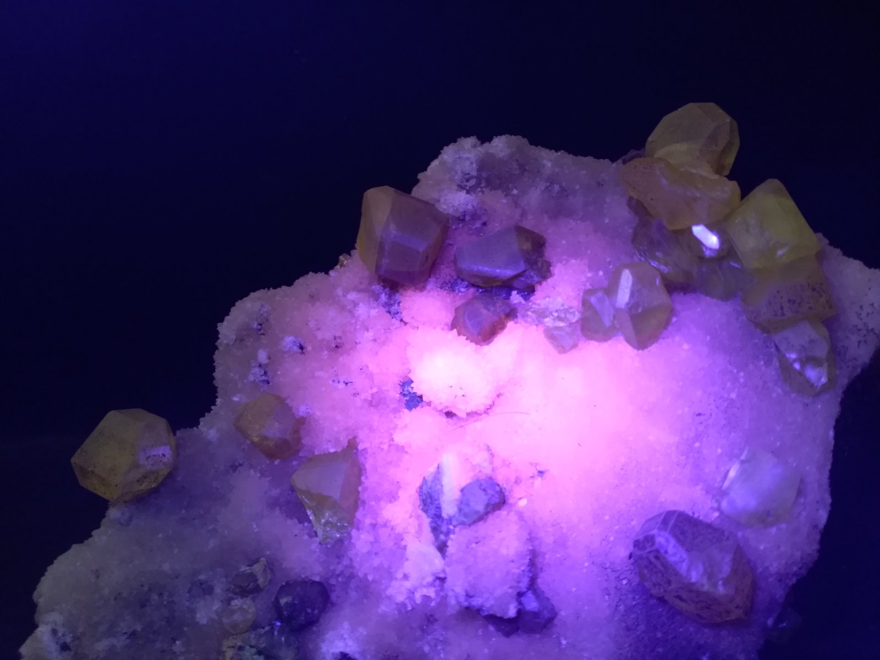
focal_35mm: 26
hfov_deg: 67.3
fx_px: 661
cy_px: 330
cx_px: 440
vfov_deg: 53.1
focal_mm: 3.54
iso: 422
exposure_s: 1/33.3
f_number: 2
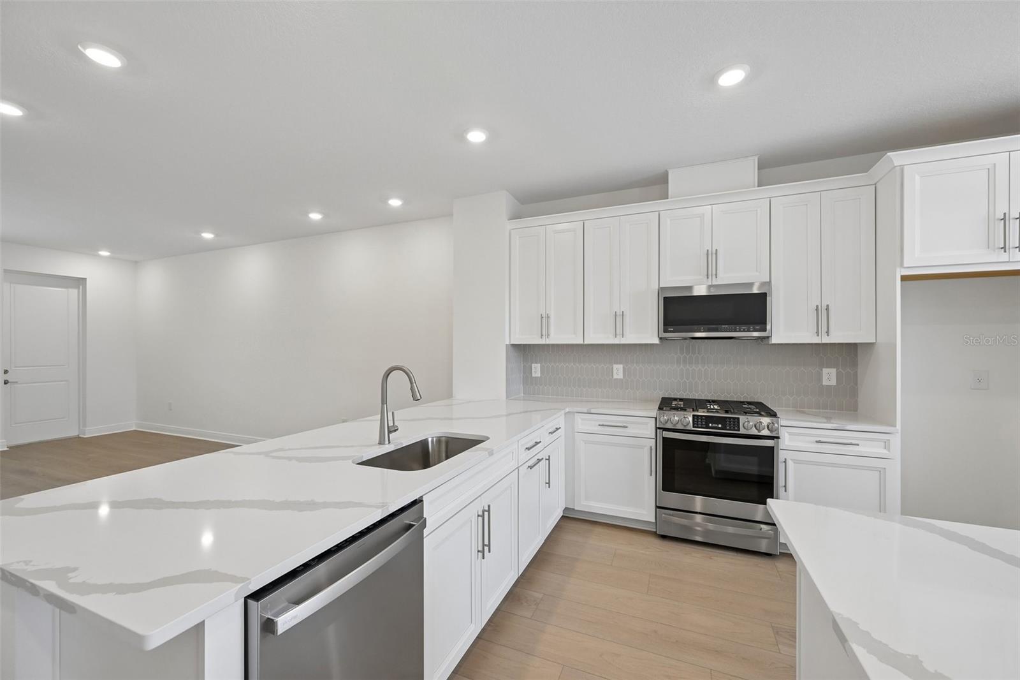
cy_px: 340
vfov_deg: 81.2
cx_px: 510
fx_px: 397
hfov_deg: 104.3
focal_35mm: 14
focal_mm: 14
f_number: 8
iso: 400
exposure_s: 1/60
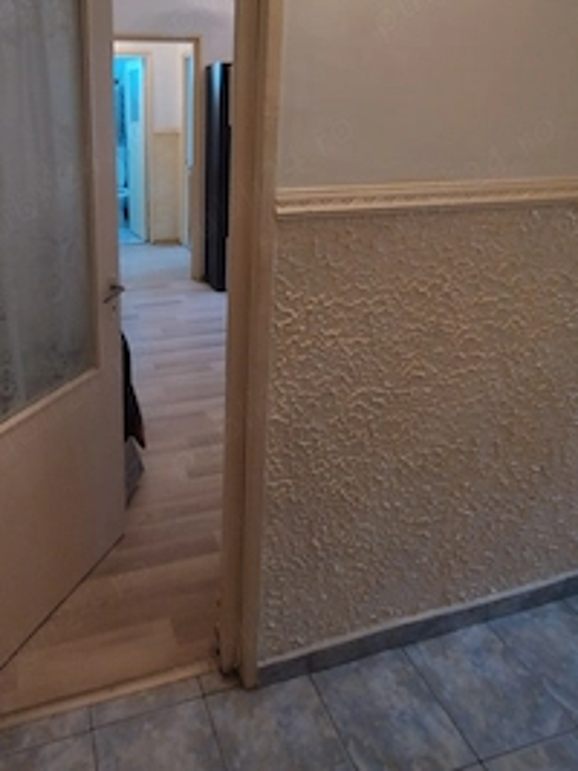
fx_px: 535
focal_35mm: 24
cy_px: 234
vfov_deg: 68.8
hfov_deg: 54.6
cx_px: 159
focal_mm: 1.65
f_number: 2.2
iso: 90
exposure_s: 1/25
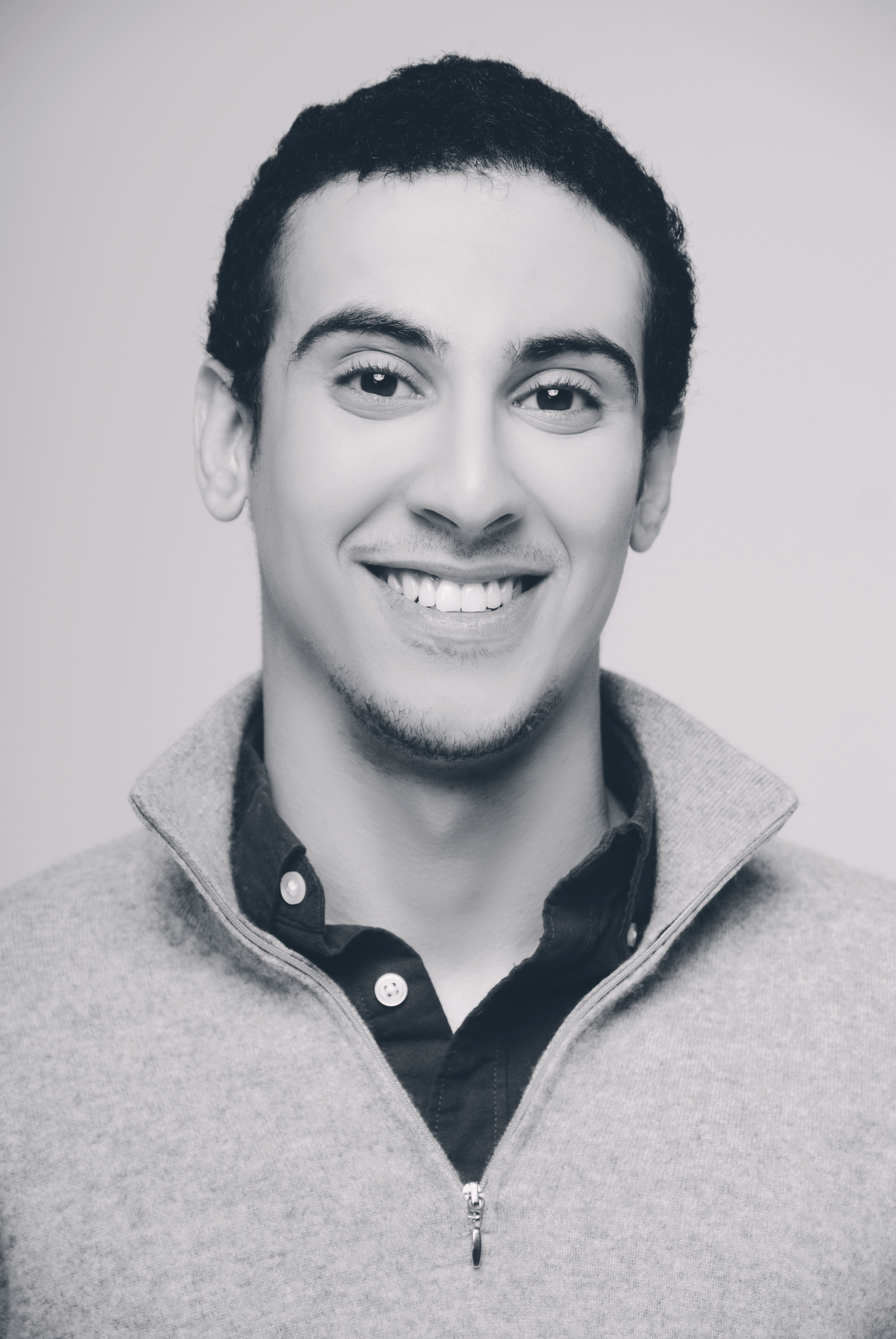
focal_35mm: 105
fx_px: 3909
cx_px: 448
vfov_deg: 19.4
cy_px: 670
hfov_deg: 13.1
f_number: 4.5
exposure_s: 1/160
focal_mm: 70
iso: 250
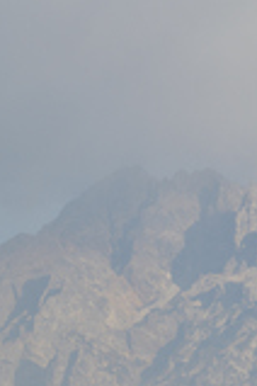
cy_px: 431
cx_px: 628
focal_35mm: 409
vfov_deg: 5.0
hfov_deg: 3.3
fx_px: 4379
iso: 110
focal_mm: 116
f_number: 11
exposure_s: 1/125
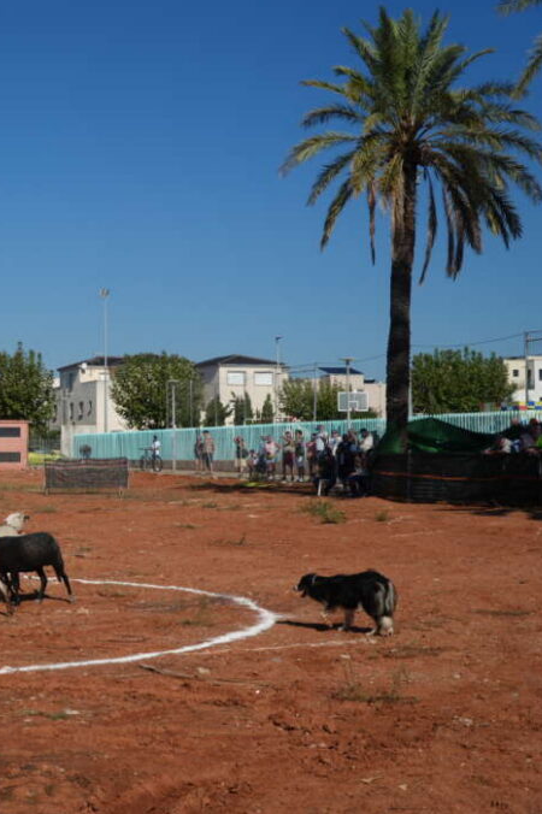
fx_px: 1130
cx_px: -49
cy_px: 408
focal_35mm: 50
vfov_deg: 39.6
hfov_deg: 25.1
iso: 50
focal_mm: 22
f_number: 4
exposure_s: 1/1250
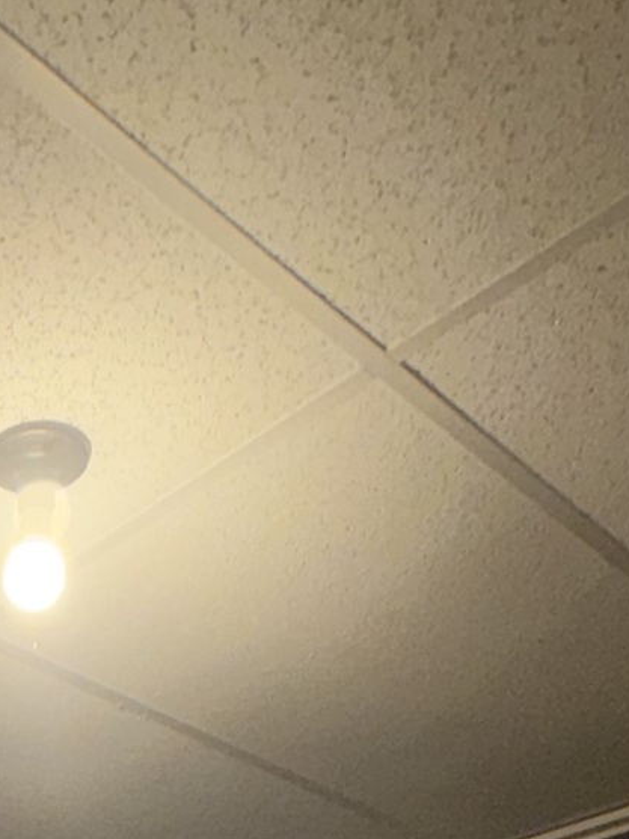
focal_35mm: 58
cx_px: -77
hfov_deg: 23.5
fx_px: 1405
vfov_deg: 20.7
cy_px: 1566
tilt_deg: -6.3
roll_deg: -0.6
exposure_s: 1/60
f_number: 2.2
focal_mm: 2.22
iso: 64
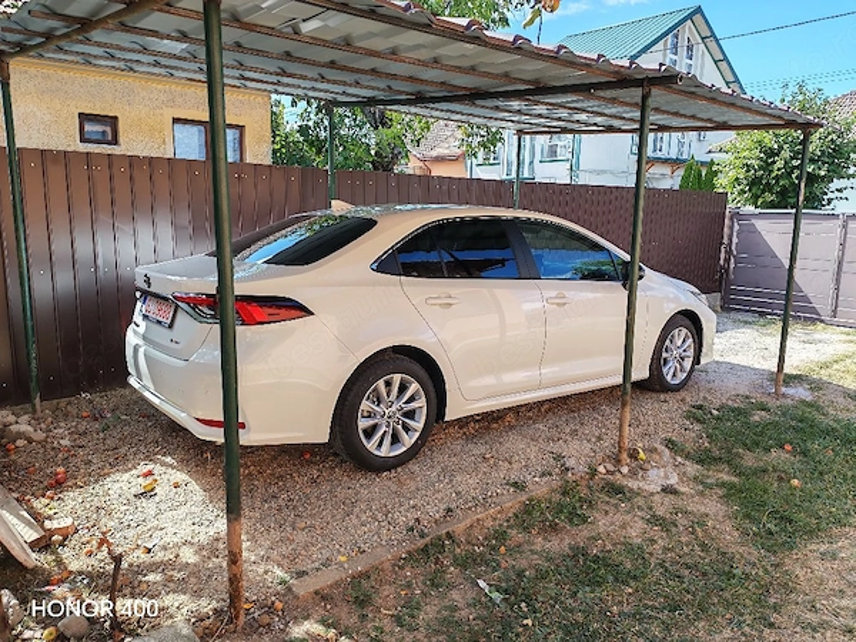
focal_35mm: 27
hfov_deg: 65.3
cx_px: 428
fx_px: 668
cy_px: 321
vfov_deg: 51.4
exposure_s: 1/400
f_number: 1.9
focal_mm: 6.12
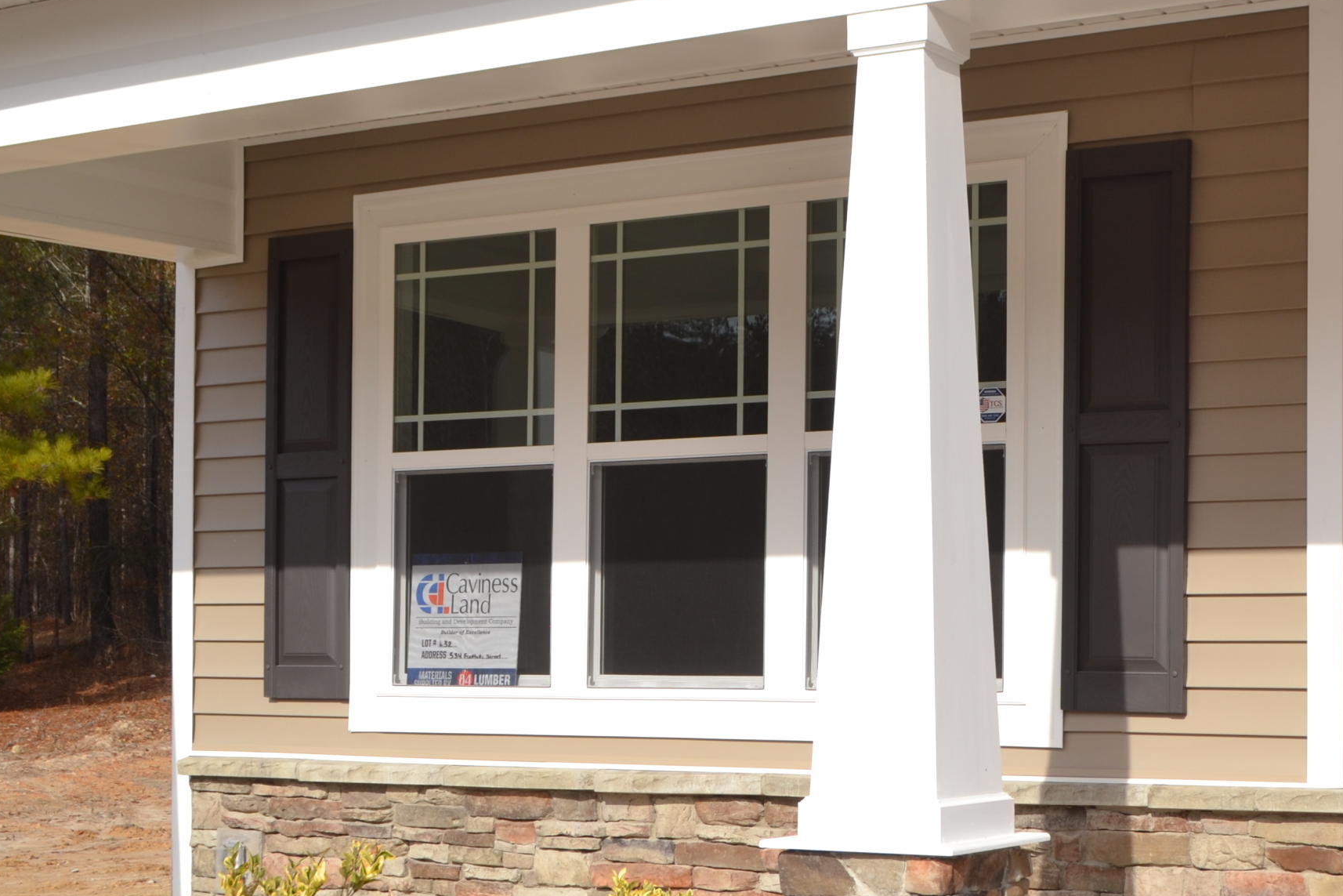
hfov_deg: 31.4
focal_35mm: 63
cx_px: 979
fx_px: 2350
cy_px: 609
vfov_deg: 21.5
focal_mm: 24
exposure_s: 1/200
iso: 100
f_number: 8
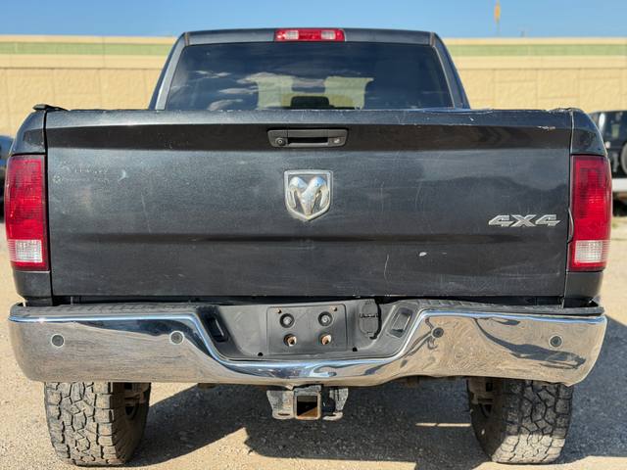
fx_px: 869
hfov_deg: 39.7
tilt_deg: -8.3
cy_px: 235
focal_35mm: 48
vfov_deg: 30.3
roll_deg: +2.0
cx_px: 314
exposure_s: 1/2494
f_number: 1.78
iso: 80
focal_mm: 6.76
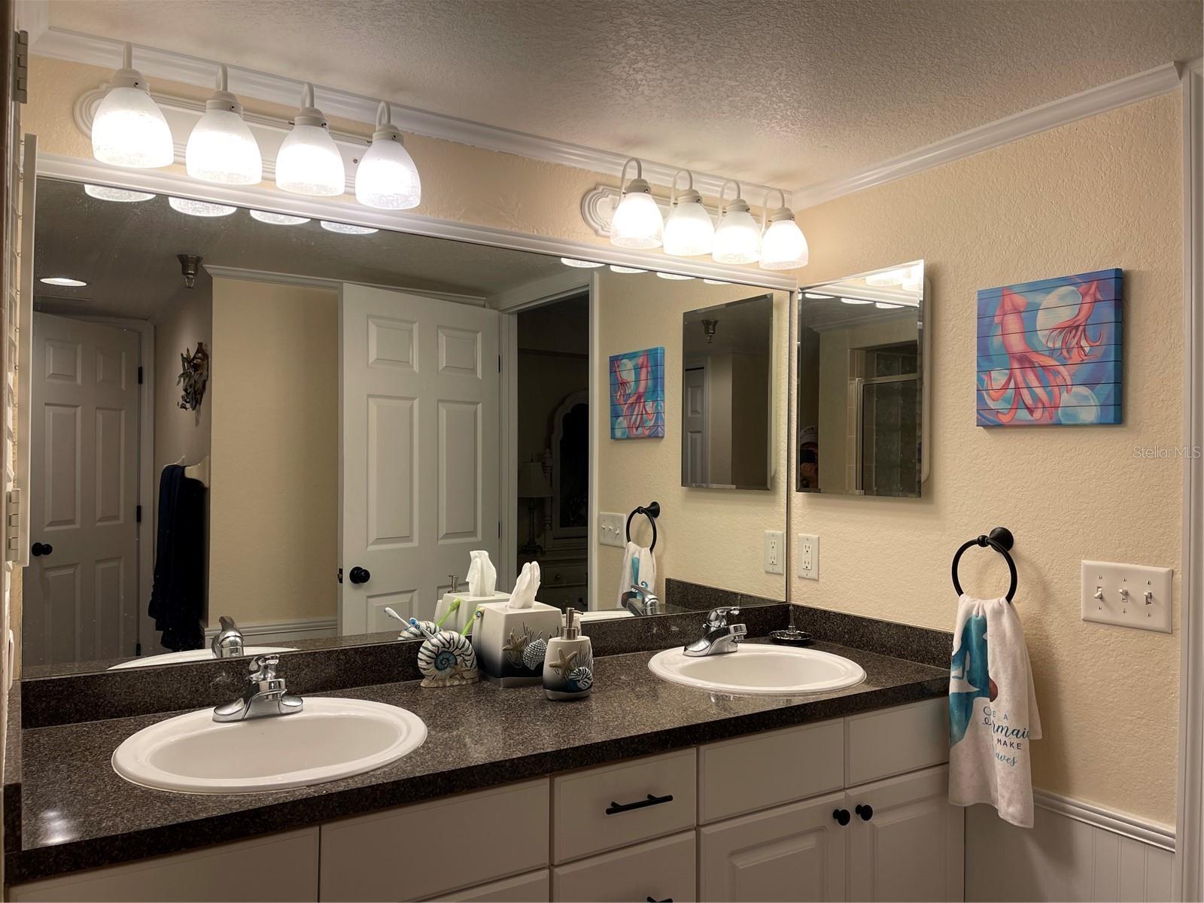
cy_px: 452
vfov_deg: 53.1
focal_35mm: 26
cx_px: 602
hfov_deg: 67.3
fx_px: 904
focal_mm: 5.1
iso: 32
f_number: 1.6
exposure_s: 1/150
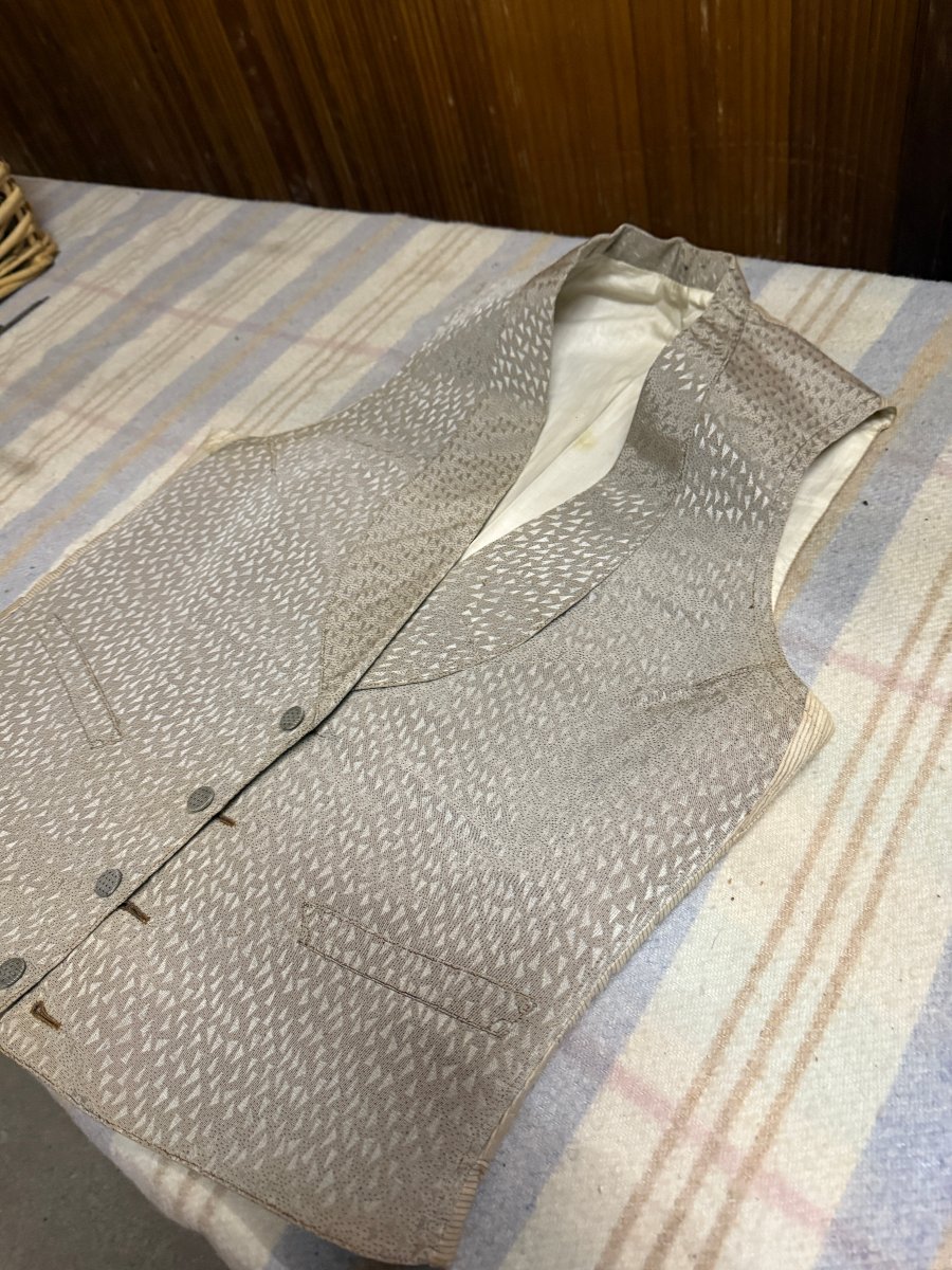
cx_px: 476
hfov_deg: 56.8
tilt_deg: -47.2
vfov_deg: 71.6
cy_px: 635
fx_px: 880
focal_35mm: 24
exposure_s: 1/50
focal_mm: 6.76
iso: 500
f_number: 1.78
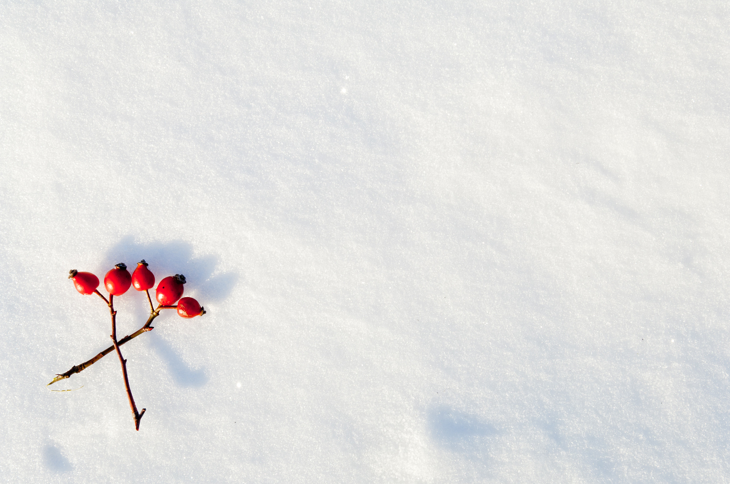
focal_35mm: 45
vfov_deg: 29.8
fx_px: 911
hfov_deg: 43.7
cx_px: 365
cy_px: 242
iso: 100
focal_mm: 30
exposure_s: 1/250
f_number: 9
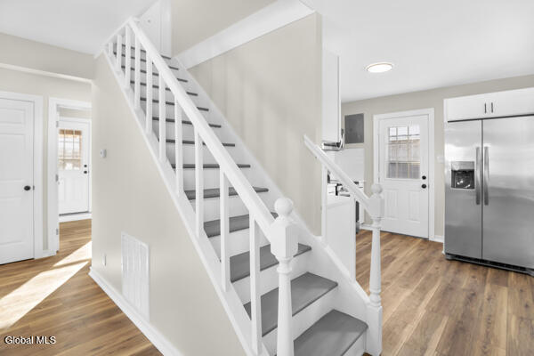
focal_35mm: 16
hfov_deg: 96.7
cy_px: 178
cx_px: 267
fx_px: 237
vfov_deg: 73.7
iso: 400
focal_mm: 16
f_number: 4
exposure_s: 1/160
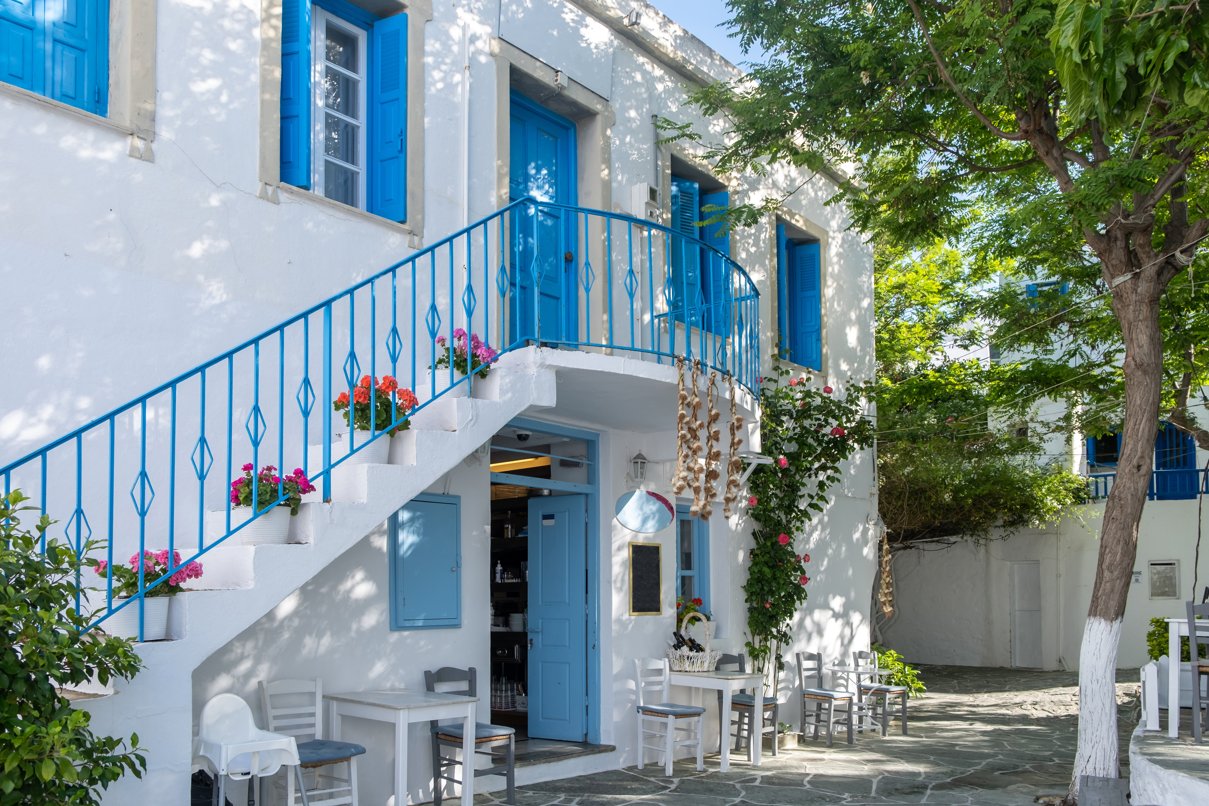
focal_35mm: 27
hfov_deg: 67.4
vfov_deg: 47.9
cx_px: 604
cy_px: 403
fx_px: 907
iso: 160
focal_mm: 18
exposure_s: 1/340
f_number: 4
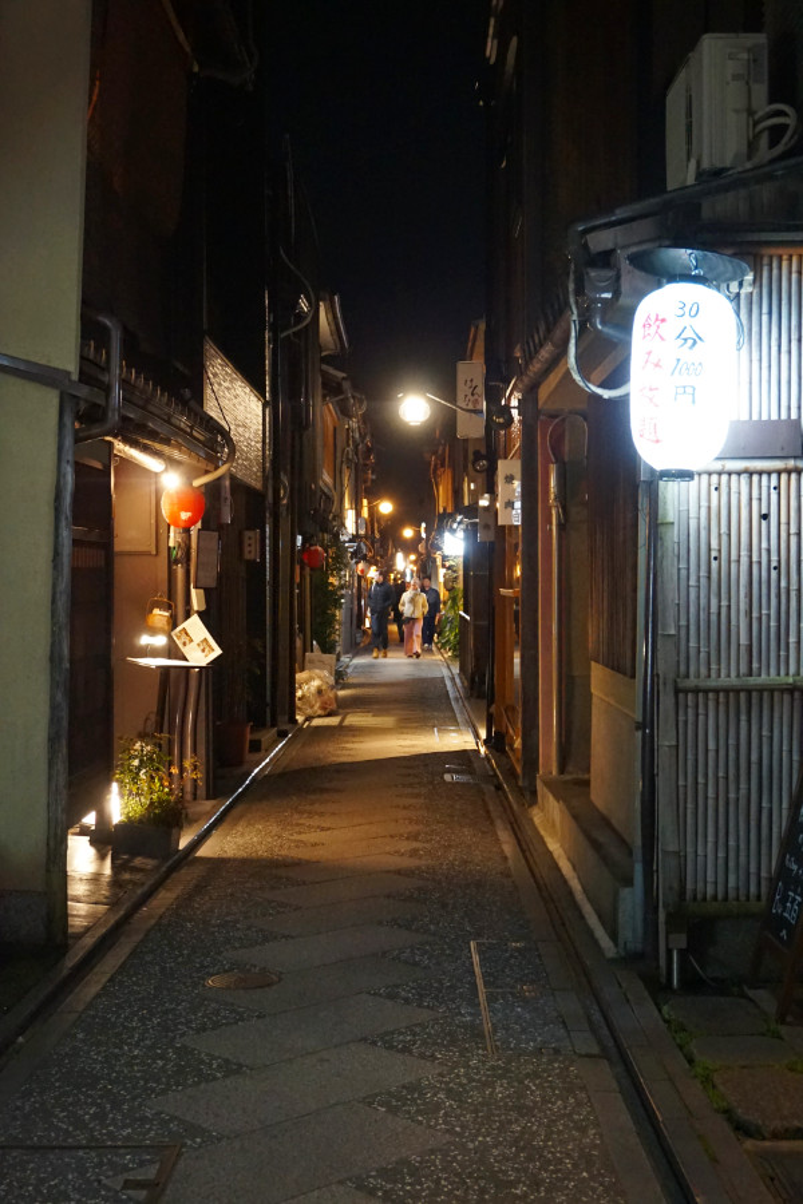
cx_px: 402
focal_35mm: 45
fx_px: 1506
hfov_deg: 29.9
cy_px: 602
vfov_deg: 43.6
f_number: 5
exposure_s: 1/25
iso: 3200
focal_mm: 30
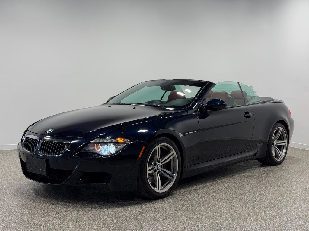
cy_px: 116
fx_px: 428
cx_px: 154
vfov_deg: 30.3
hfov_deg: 39.7
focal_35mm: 48
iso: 64
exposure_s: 1/323
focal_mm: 6.76
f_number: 1.78
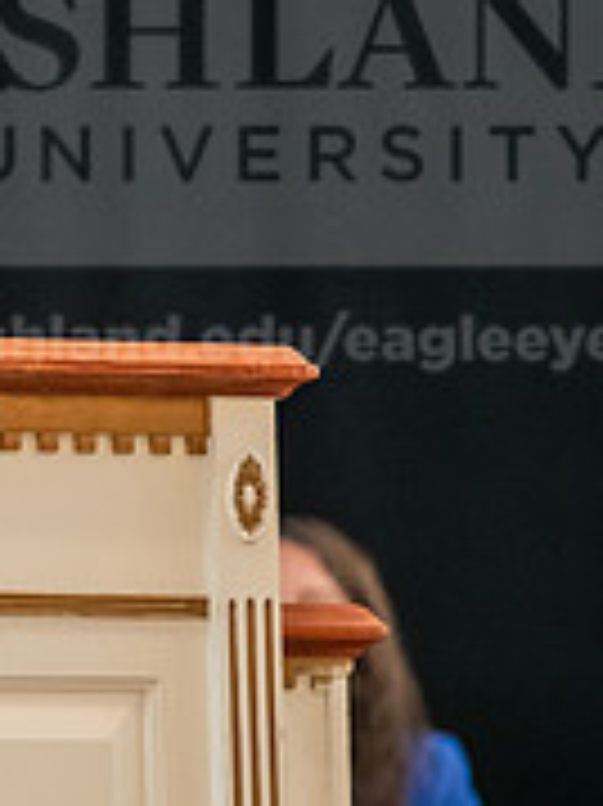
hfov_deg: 2.5
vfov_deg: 3.4
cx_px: -432
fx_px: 13743
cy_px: 435
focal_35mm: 591
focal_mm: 190
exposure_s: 1/200
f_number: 3.2
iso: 2500
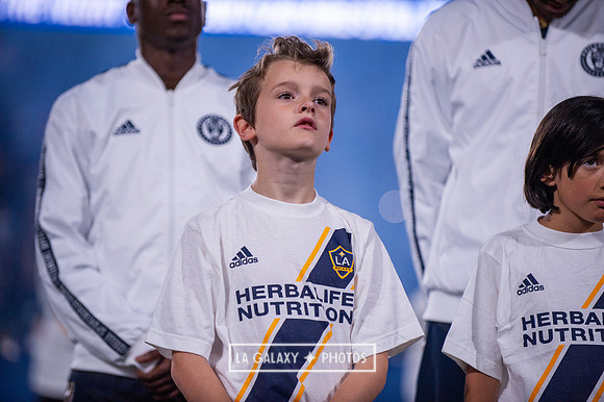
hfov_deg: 12.1
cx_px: 302
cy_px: 201
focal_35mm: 170
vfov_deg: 8.1
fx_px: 2850
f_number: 2.8
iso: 1600
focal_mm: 170
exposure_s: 1/3200
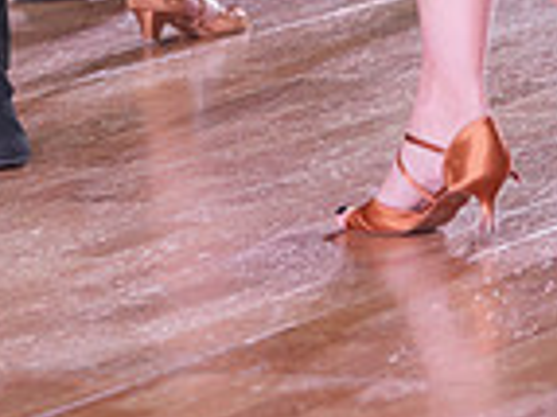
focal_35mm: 409
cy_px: -588
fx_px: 6576
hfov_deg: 4.8
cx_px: 173
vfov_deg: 3.6
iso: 2000
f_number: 4
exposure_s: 1/400
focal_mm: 105
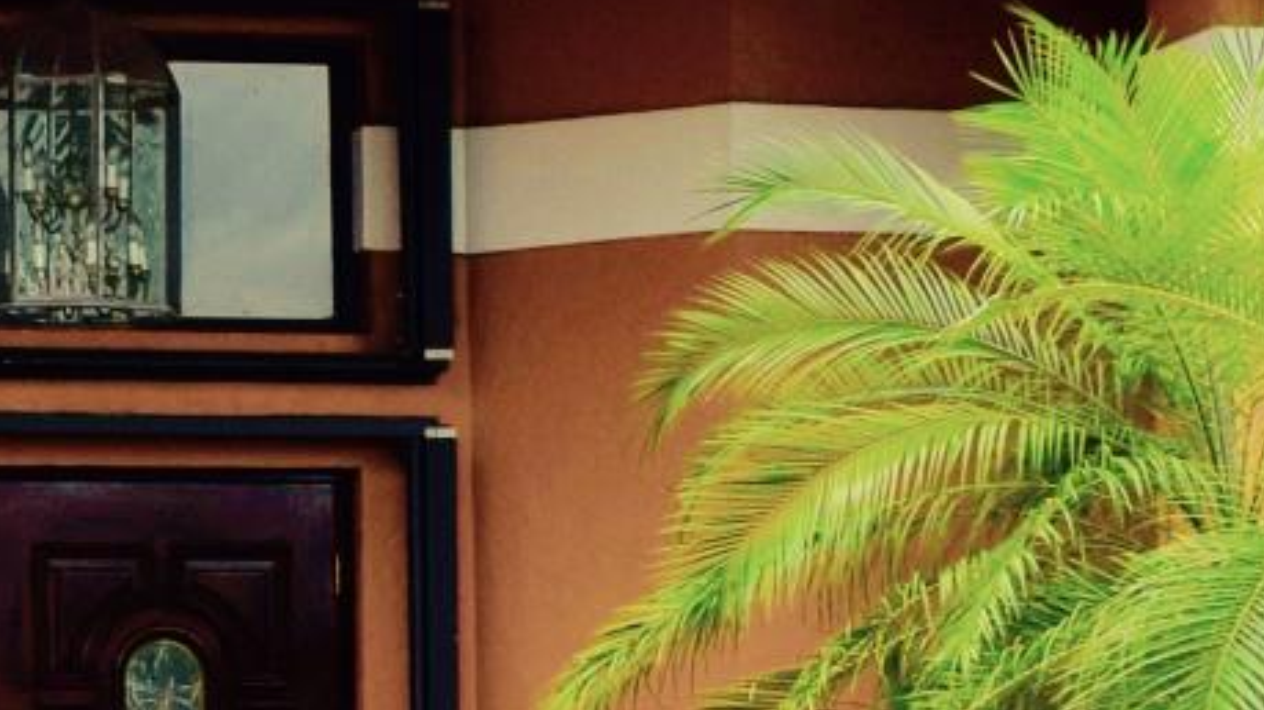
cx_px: 452
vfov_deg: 6.4
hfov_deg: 11.6
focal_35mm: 185
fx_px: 6199
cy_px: 1266
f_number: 9
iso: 200
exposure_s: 1/320
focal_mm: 18
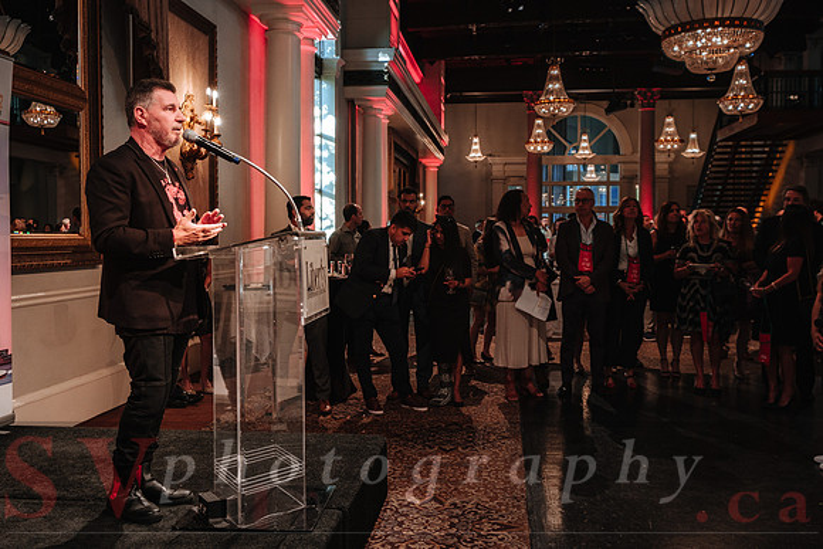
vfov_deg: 36.9
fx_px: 823
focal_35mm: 36
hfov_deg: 53.1
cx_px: 412
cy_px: 274
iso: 800
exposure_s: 1/60
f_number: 5
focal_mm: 24
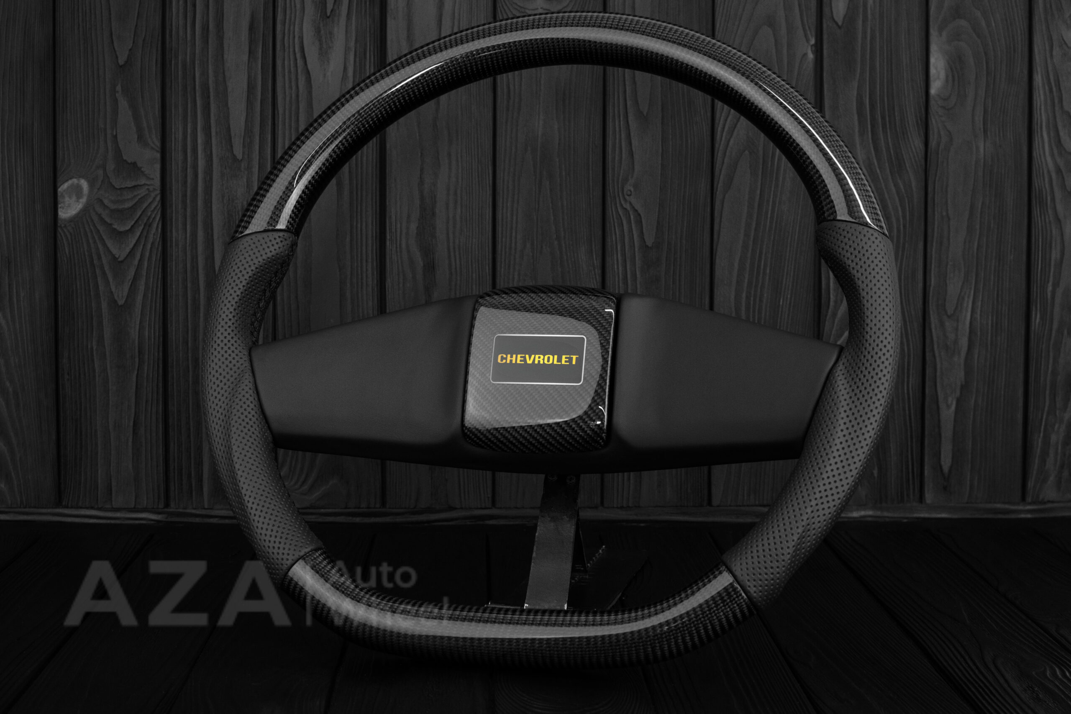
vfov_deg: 25.8
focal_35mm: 52
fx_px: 1562
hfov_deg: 37.8
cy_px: 357
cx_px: 536
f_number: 6.3
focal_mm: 35
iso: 500
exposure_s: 1/125
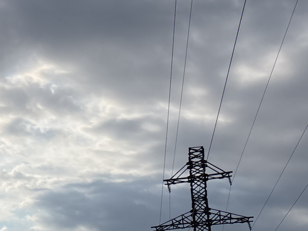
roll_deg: +2.8
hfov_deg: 21.9
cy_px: 278
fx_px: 765
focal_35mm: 86
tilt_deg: +11.1
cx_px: -8
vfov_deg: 16.4
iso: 50
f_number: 1.6
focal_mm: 5.96
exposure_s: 1/13889
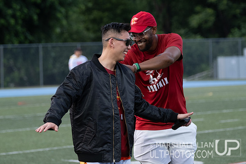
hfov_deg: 11.1
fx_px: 1261
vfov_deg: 7.4
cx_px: 118
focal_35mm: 184
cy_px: 68
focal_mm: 90.6
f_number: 2.8
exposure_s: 1/320
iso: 500
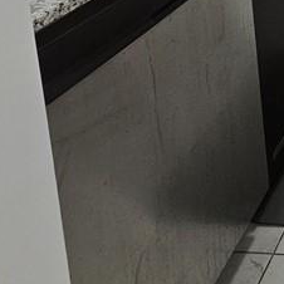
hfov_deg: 22.0
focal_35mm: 52
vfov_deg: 23.5
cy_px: -177
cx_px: 498
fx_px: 483
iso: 320
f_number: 2.2
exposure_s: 1/40
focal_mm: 2.2
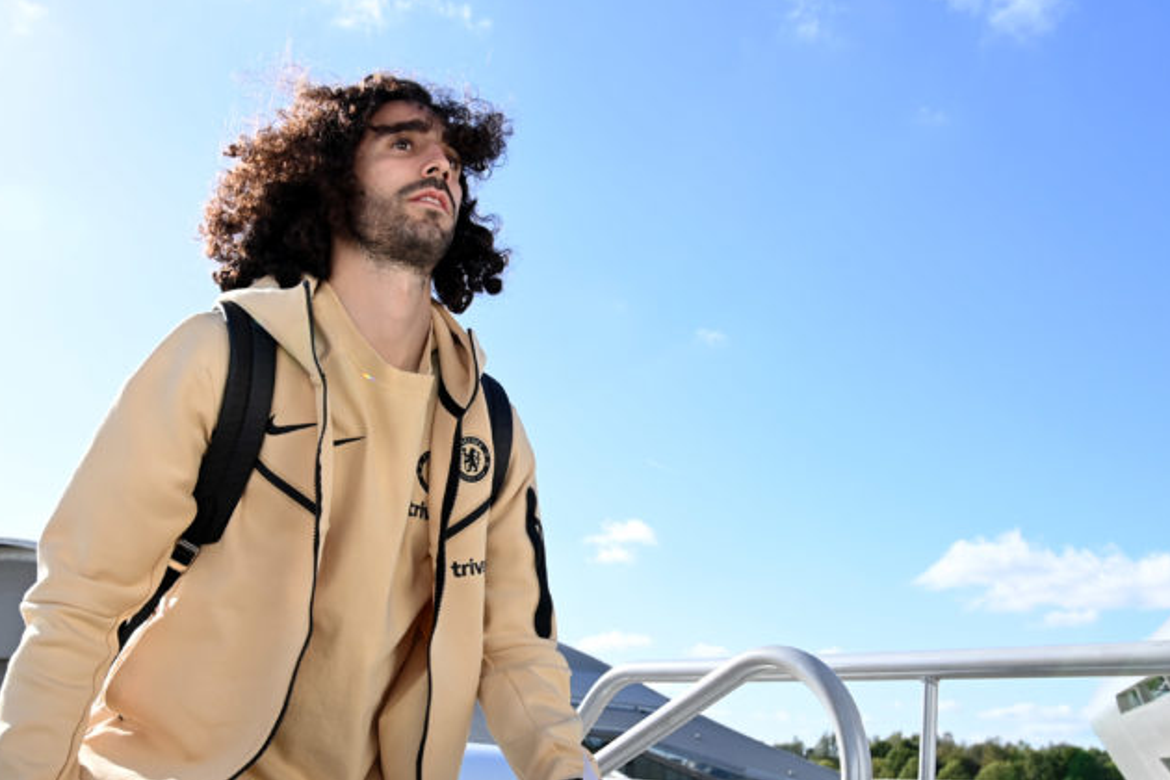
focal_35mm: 39
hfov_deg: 49.5
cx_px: 553
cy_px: 493
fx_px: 1267
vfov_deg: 34.0
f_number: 5.6
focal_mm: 24
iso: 400
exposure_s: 1/1000
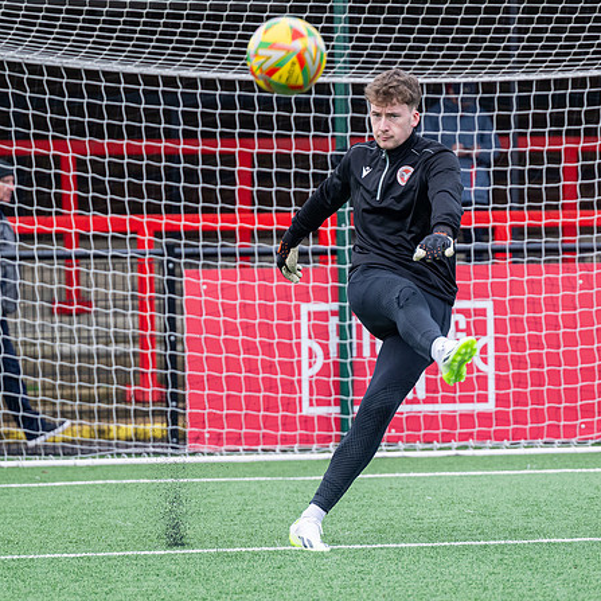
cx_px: 400
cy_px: 362
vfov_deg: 7.6
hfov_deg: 7.6
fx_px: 4537
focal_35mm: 231
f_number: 4
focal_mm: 145
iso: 800
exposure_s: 1/1250
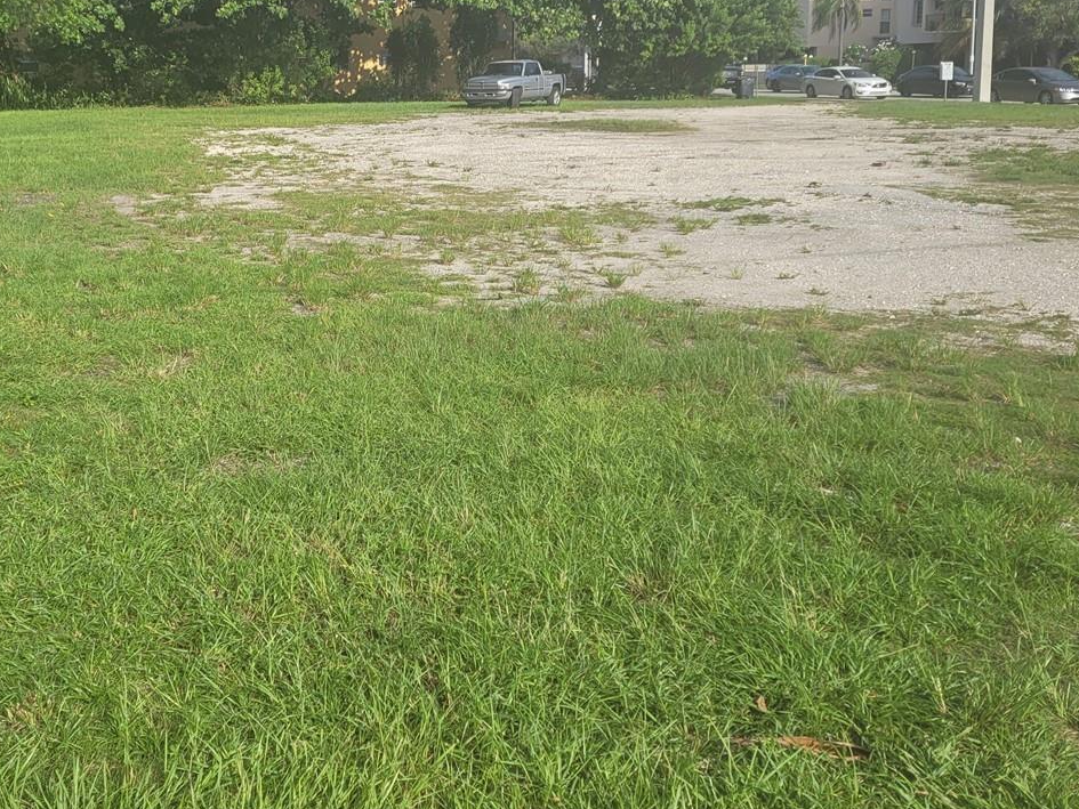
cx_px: 329
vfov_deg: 32.6
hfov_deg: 42.2
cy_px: 257
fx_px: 1372
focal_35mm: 44
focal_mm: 5.4
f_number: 1.8
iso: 40
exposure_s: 1/2180
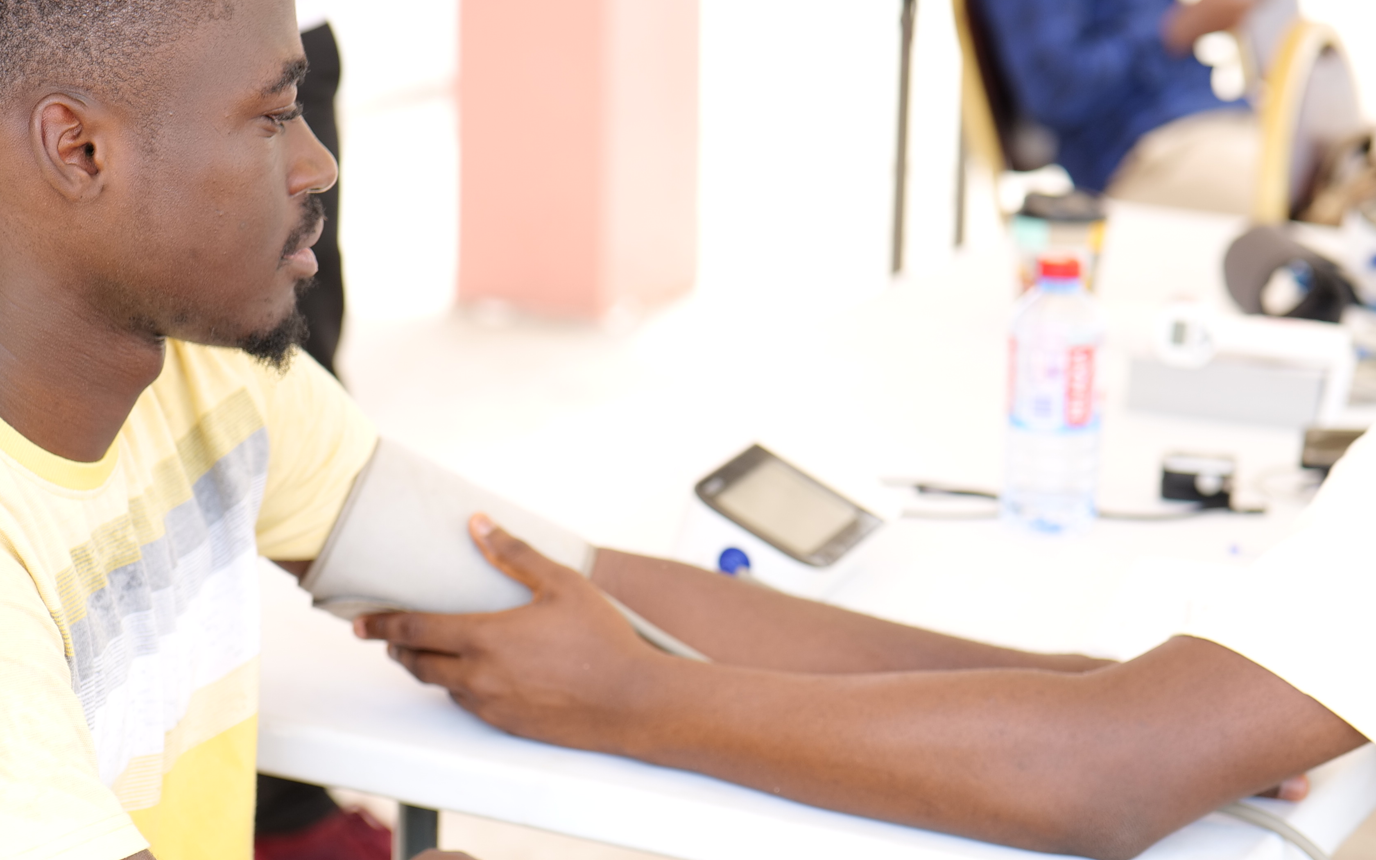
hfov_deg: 22.8
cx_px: 654
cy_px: 518
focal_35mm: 91
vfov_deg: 14.4
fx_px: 3413
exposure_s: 1/250
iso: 200
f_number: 2.8
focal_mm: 50
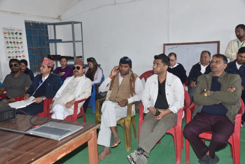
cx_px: 122
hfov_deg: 54.4
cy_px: 82
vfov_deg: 37.9
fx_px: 238
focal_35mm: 35
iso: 500
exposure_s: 1/160
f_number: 7.1
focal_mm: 35
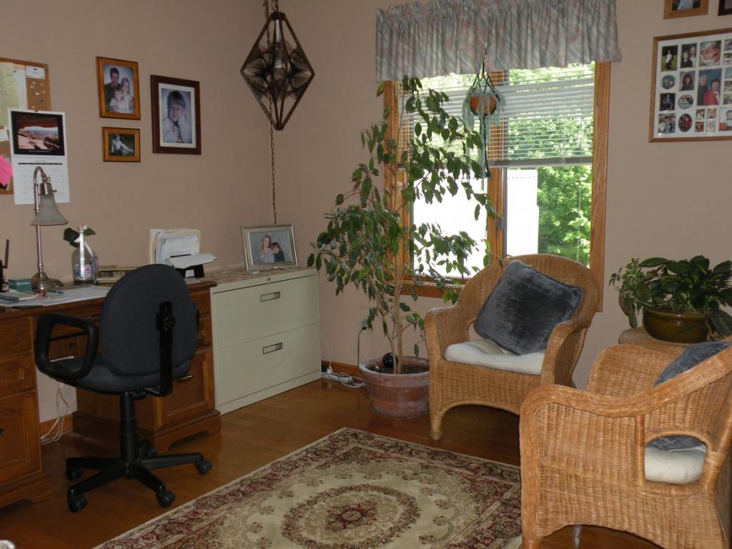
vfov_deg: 42.9
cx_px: 366
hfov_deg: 55.4
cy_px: 274
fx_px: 698
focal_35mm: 33
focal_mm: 5.8
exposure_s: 1/59.2
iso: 74
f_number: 3.2
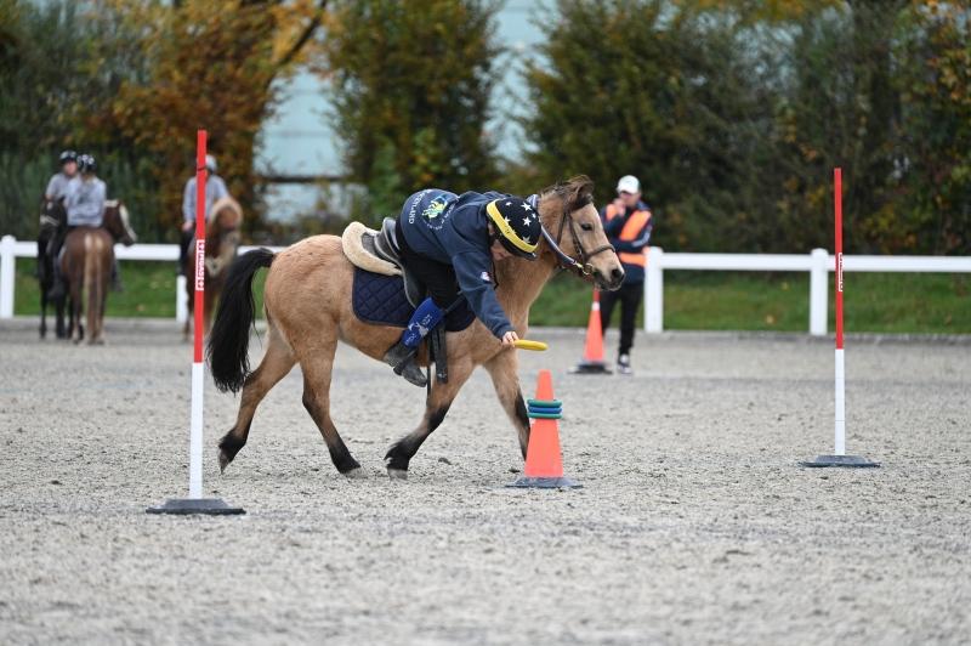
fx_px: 7007
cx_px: 486
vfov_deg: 5.3
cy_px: 323
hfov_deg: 7.9
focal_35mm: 260
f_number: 5
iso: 900
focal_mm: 260
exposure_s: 1/800
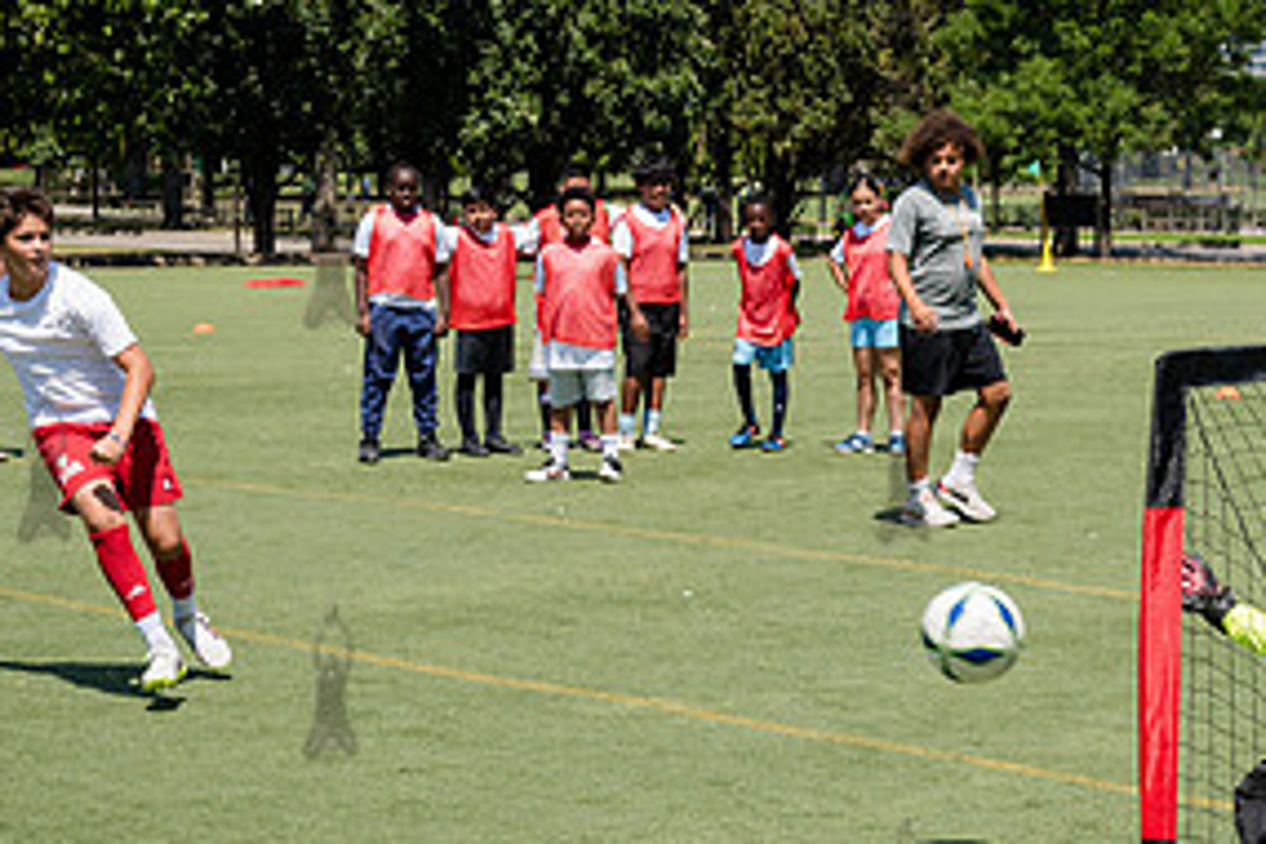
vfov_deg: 13.9
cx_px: 1125
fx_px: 3446
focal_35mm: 98
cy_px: 578
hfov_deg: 20.4
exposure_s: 1/800
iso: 200
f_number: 5
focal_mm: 36
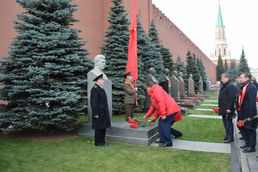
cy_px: 86
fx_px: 215
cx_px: 129
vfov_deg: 43.6
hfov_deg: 61.9
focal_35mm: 30
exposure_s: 1/200
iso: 400
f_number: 7.1
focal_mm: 20
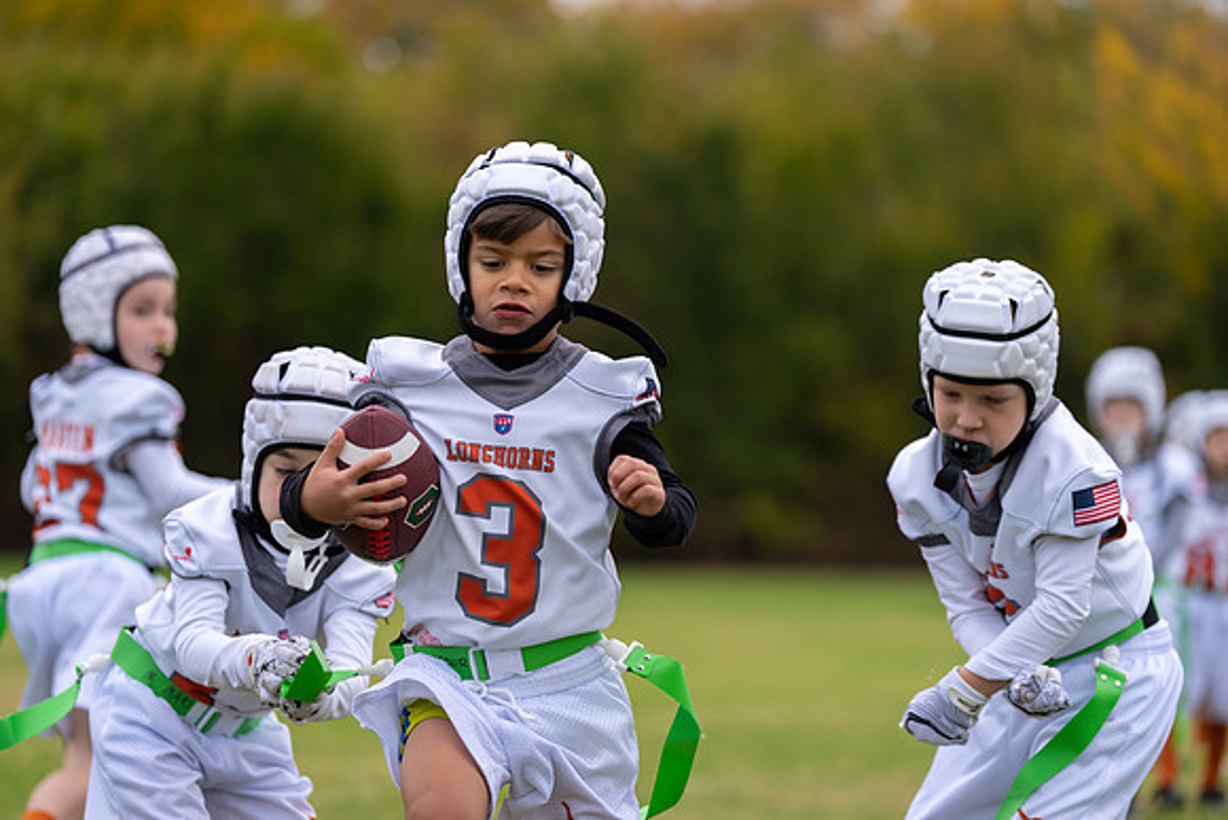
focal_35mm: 141
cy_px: 410
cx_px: 614
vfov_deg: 9.7
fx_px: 4811
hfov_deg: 14.5
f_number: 2.8
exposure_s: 1/1250
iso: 400
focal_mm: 141
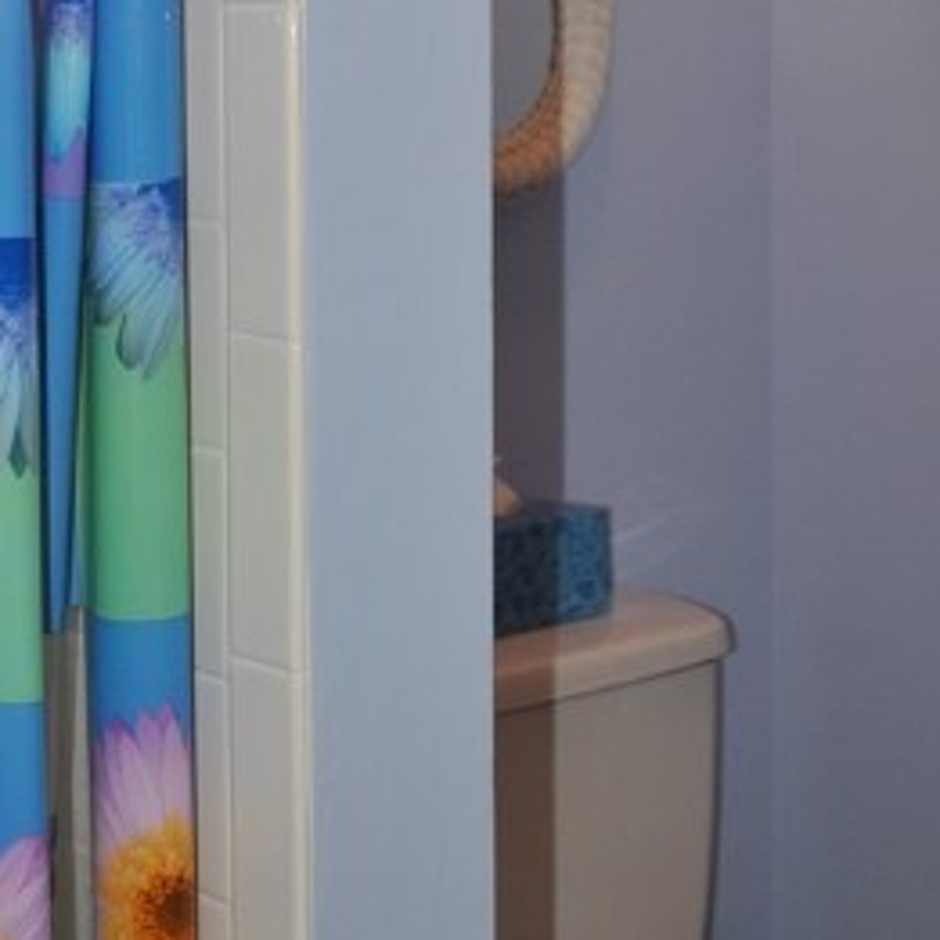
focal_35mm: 90
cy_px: 86
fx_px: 2765
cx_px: 313
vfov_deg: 18.9
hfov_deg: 19.2
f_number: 4
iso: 200
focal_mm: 24
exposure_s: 1/60
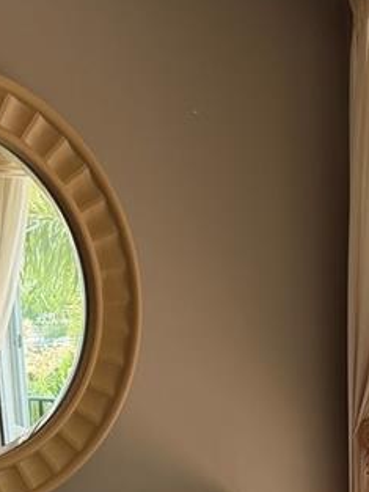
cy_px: 552
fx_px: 1307
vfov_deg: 20.3
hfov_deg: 16.0
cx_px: 237
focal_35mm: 92
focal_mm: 6.76
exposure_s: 1/593
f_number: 1.78
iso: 100
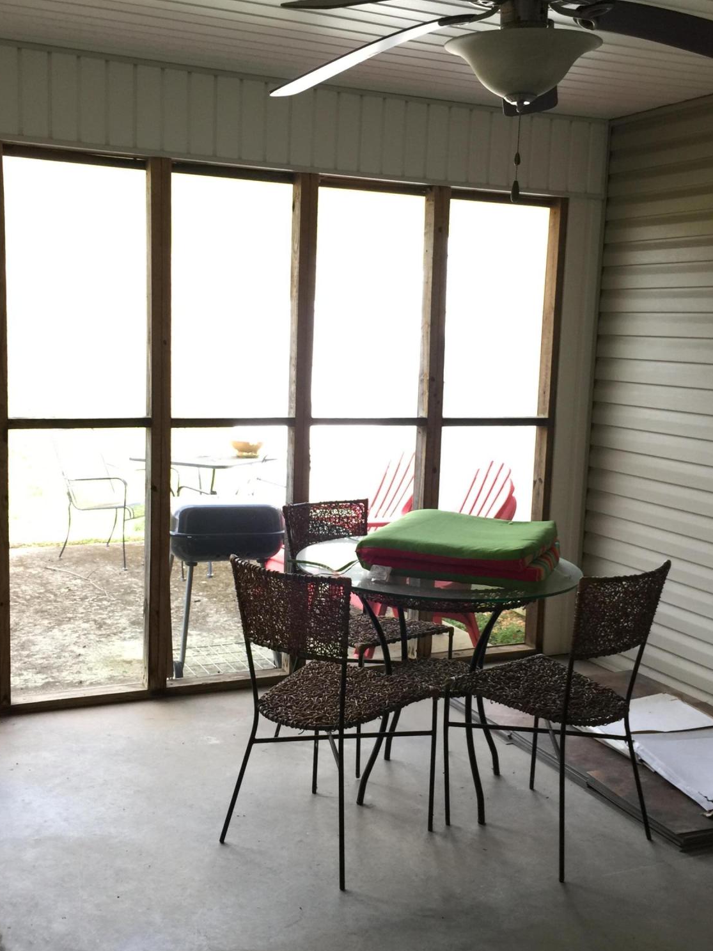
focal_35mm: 39
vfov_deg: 47.9
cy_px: 494
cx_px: 338
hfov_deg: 36.8
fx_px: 1071
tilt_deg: -7.6
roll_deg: -2.7
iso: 32
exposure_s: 1/40
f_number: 2.2
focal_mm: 4.15
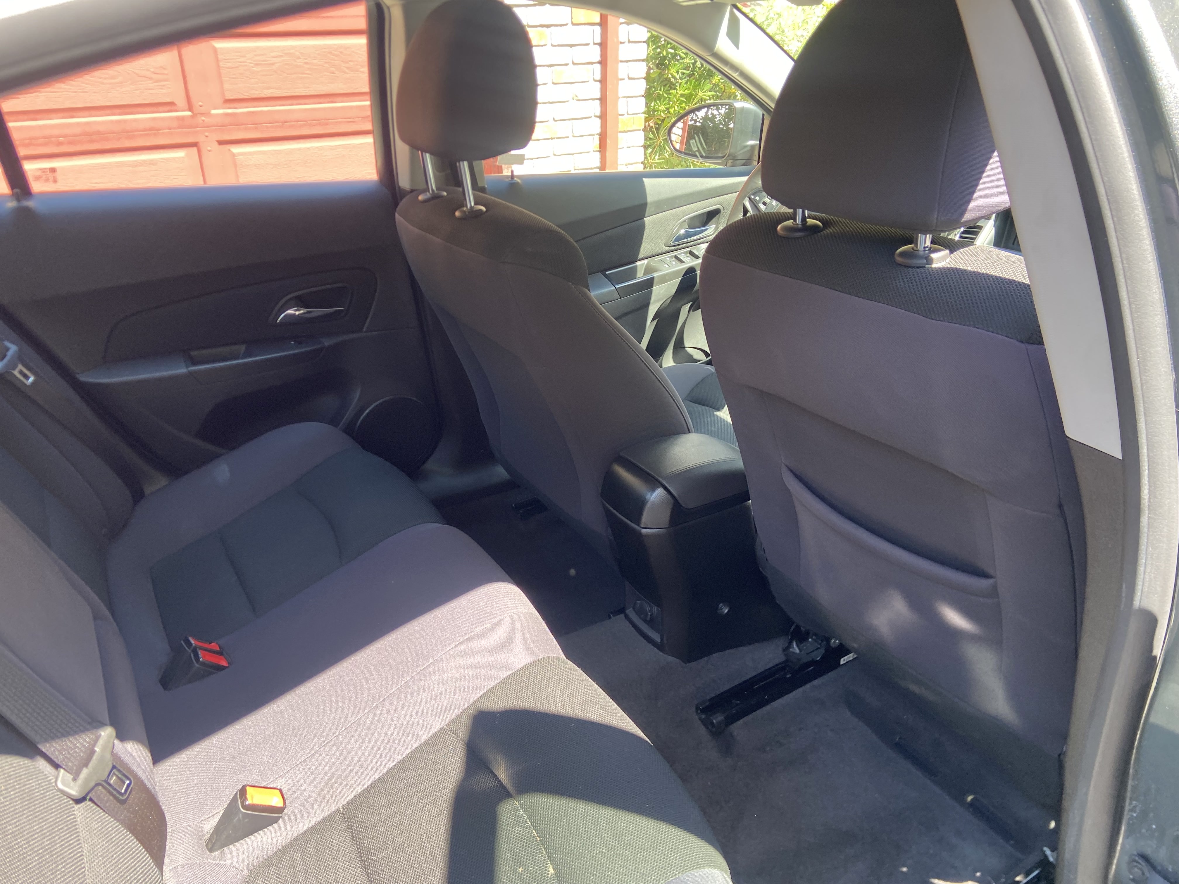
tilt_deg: -24.4
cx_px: 590
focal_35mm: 26
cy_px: 442
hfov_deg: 67.3
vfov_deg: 53.1
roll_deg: +0.3
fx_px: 886
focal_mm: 4.25
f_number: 1.8
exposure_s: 1/121
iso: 50
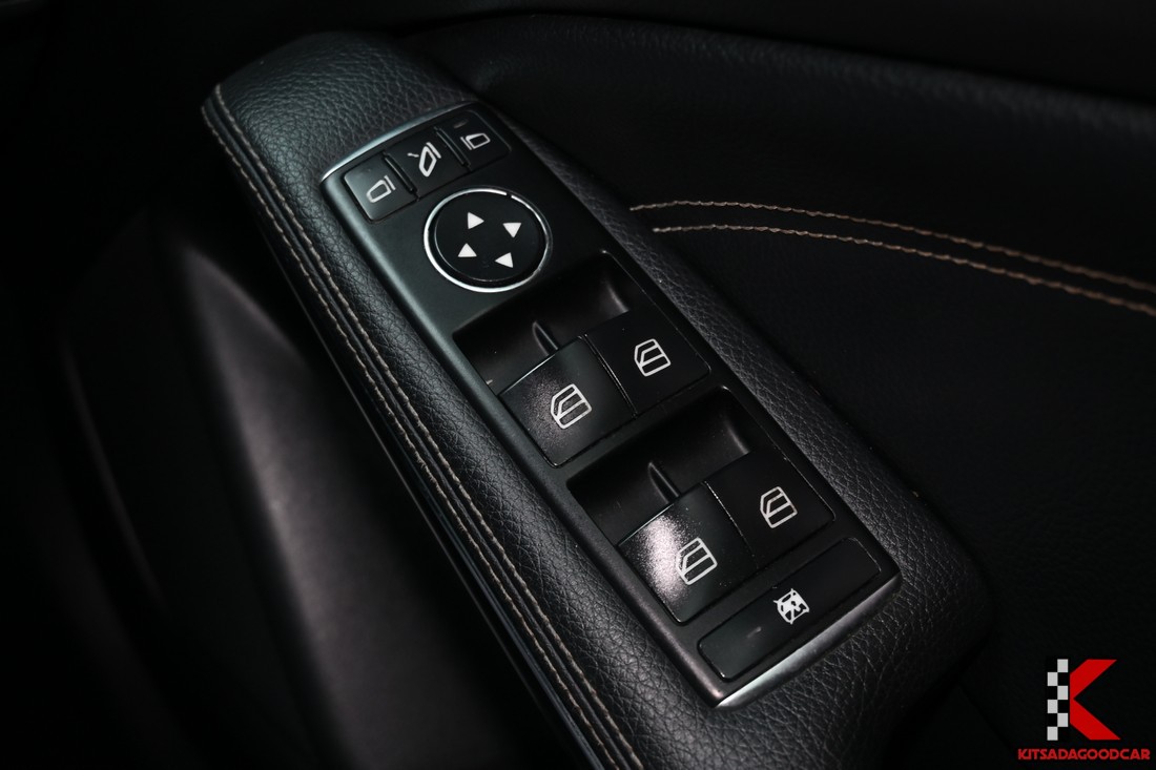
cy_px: 385
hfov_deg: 41.9
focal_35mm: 47
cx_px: 578
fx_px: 1509
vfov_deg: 28.6
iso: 400
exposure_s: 1/30
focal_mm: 31.5
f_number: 5.6
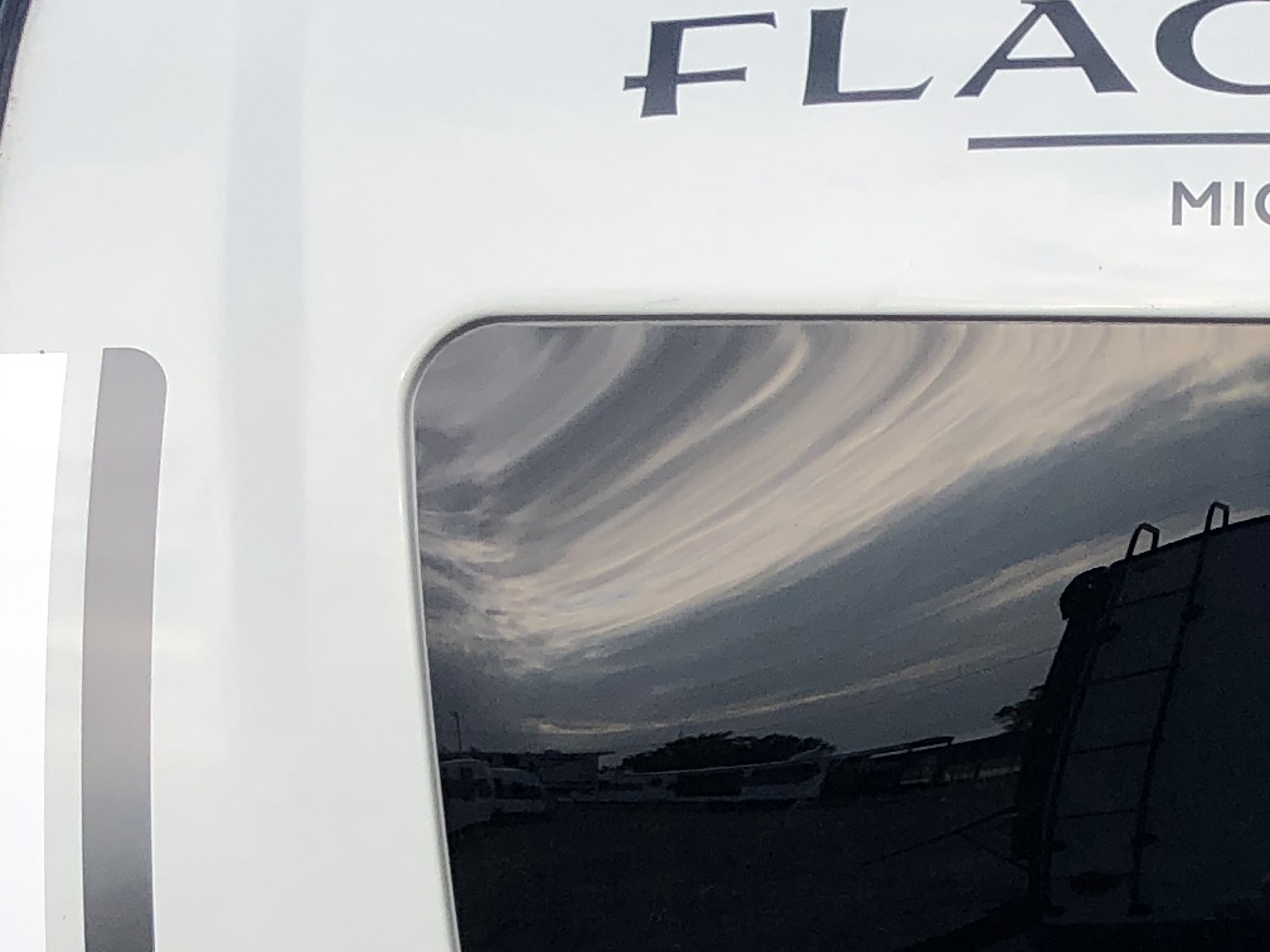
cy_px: 1298
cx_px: 1528
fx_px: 4109
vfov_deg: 12.7
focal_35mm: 112
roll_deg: +1.1
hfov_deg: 16.8
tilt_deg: -3.9
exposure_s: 1/960
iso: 20
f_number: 1.8
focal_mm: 3.99
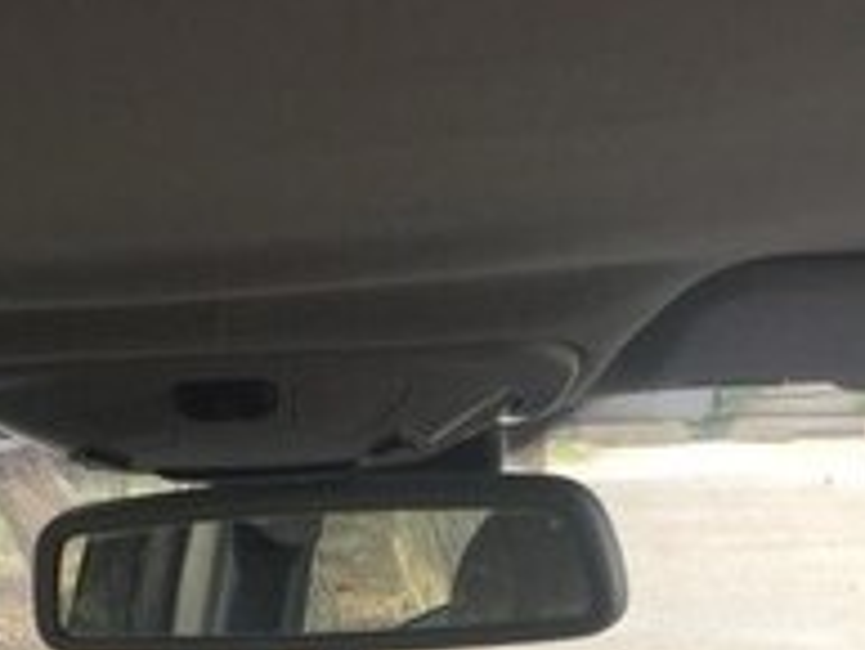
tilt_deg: -12.2
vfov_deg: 14.2
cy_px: 912
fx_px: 2475
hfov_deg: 19.8
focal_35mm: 99
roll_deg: -0.7
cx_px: 385
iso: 32
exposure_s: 1/100
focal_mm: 4.15
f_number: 2.2
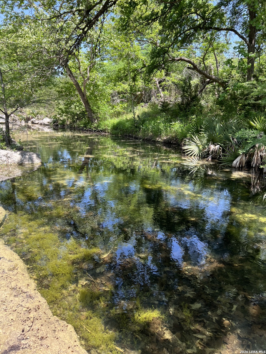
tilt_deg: -12.7
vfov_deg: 67.3
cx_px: 133
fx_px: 266
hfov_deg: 53.1
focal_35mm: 26
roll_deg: -0.5
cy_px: 177
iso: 50
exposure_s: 1/597
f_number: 1.5
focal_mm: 5.7
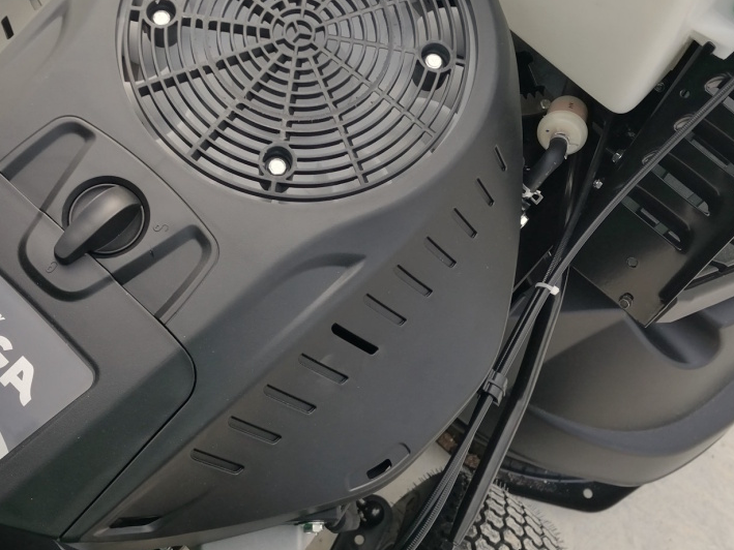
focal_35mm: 44
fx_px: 933
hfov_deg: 42.8
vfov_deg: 32.8
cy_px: 231
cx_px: 298
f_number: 1.8
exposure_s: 1/624
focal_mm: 3.62
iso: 50
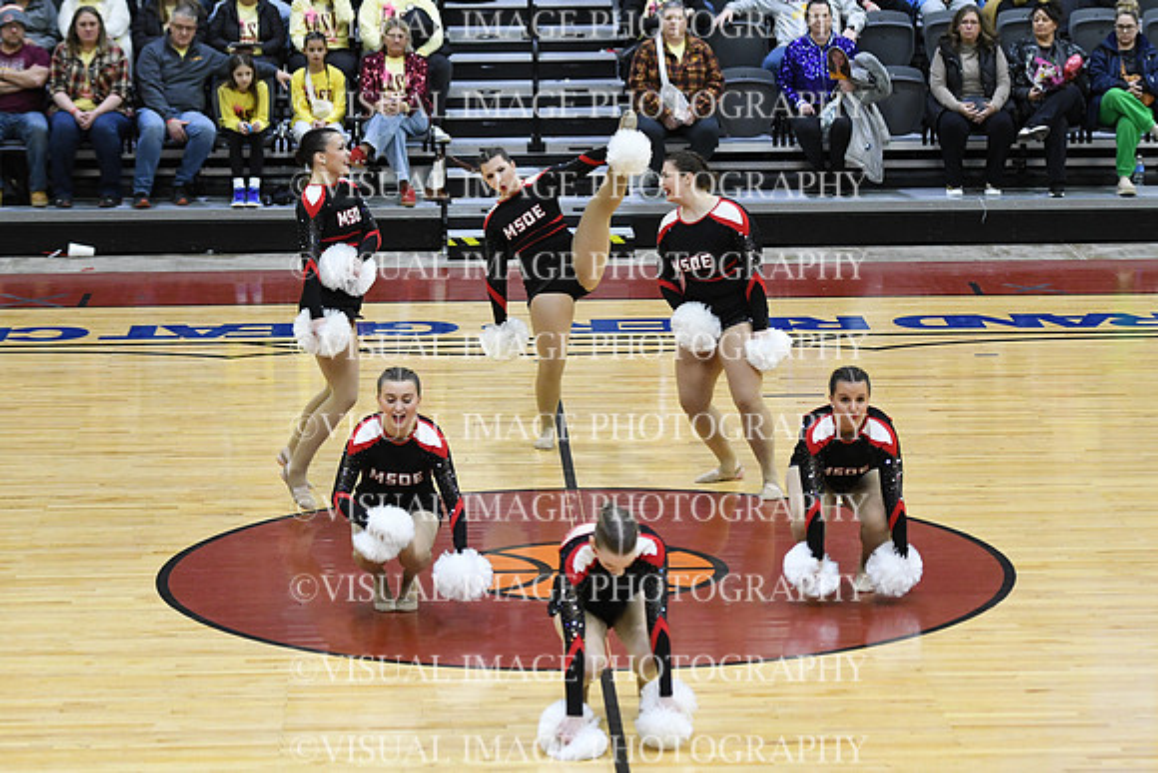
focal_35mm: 129
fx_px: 4150
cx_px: 579
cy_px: 386
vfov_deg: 10.6
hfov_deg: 15.9
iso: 3200
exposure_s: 1/400
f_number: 2.8
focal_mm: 86
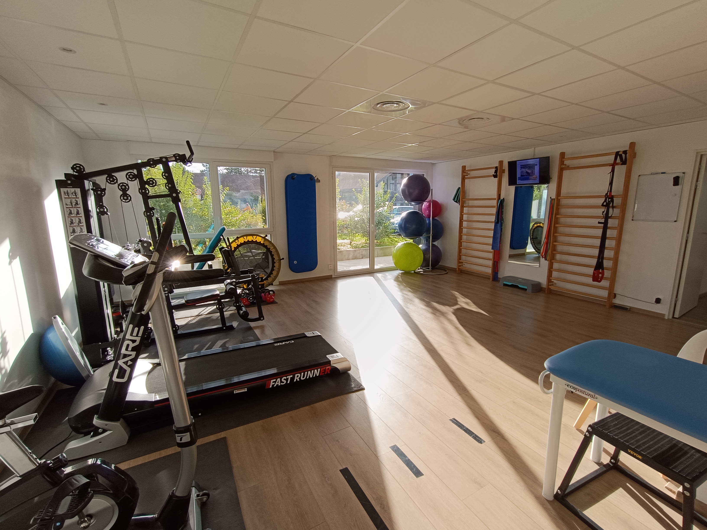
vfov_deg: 78.1
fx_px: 327
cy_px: 265
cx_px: 354
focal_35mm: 16
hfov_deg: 94.5
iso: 50
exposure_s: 1/153
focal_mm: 1.66
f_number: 2.2
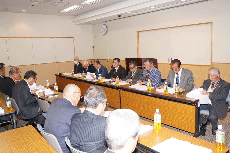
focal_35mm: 32
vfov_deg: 41.6
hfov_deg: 59.6
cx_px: 115
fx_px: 201
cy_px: 76
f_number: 4
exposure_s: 1/160
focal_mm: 21
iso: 640
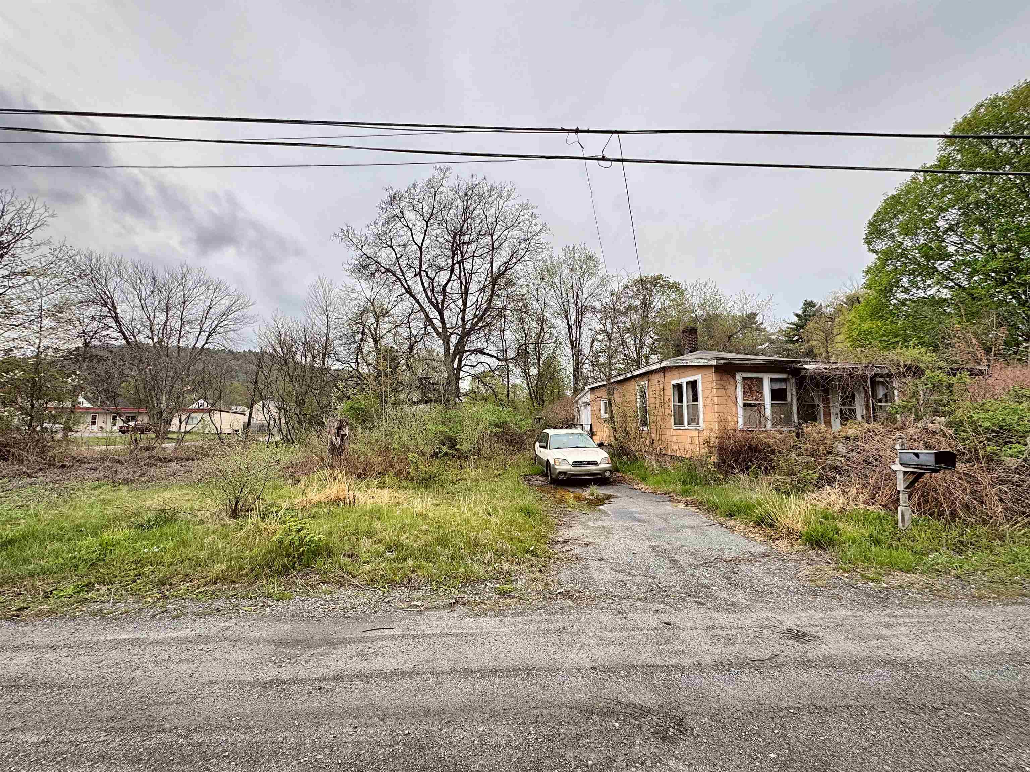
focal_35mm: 14
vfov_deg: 85.7
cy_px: 386
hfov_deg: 102.1
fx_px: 417
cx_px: 515
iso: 50
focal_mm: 2.22
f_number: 2.2
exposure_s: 1/1006
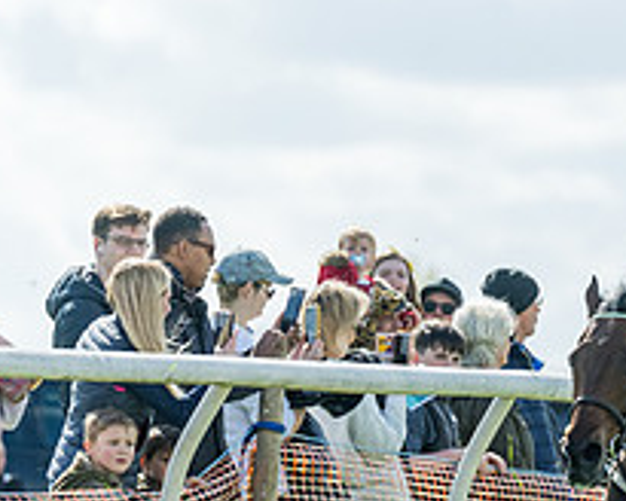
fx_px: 12061
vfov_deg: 2.4
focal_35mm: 651
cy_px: 498
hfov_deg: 3.0
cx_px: 784
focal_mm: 155
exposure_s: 1/4000
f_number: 4
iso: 400
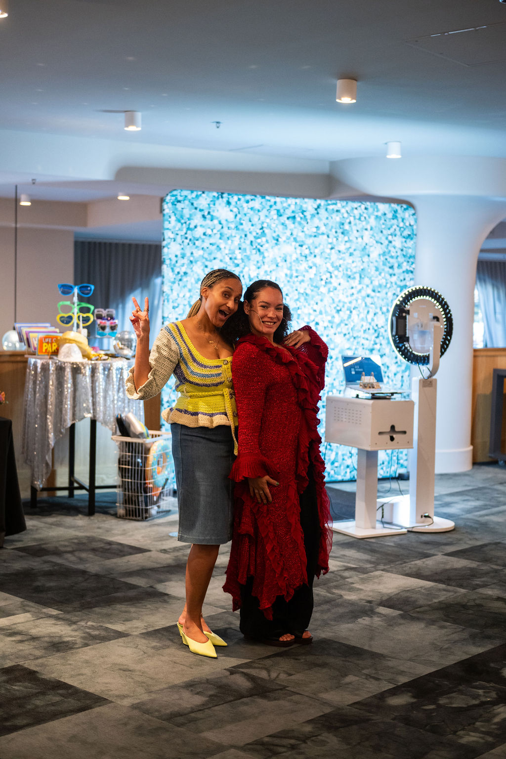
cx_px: 253
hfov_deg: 26.0
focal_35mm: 52
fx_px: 1096
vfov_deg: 38.2
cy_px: 380
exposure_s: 1/125
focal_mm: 52
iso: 1600
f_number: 2.8
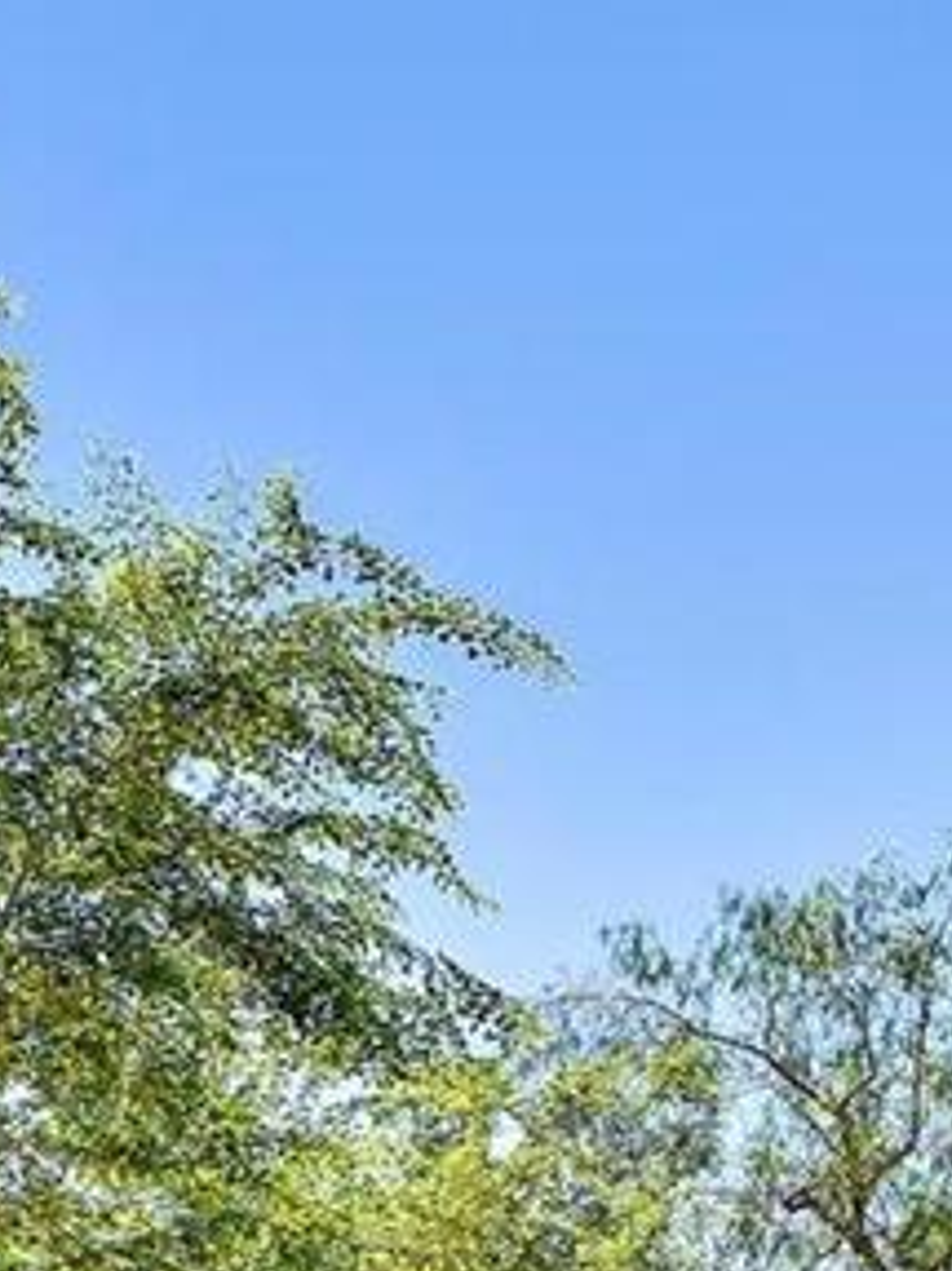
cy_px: 1419
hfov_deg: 13.4
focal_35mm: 103
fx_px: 3780
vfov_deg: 18.3
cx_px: 1497
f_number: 5
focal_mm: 20
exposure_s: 1/200
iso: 100
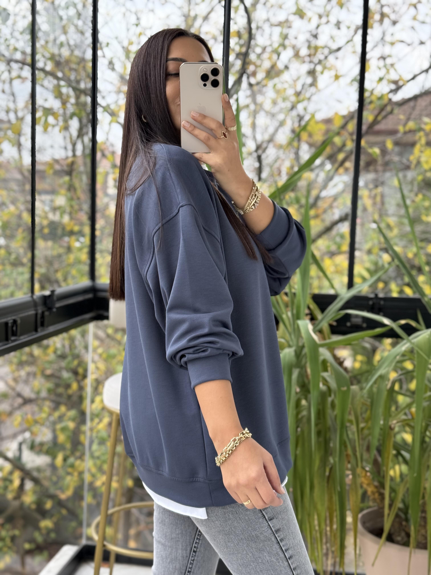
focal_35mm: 48
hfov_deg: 30.3
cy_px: 288
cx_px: 216
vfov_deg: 39.7
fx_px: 797
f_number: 1.78
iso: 125
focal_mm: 6.76
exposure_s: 1/242
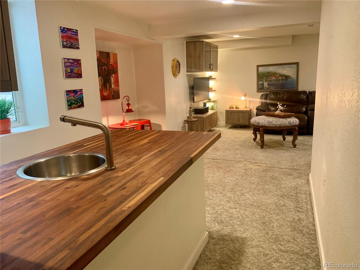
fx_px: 270
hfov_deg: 67.3
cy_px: 135
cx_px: 180
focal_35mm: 26
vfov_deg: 53.1
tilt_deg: -12.3
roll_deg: +1.8
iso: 320
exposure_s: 1/60
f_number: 1.8
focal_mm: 4.25
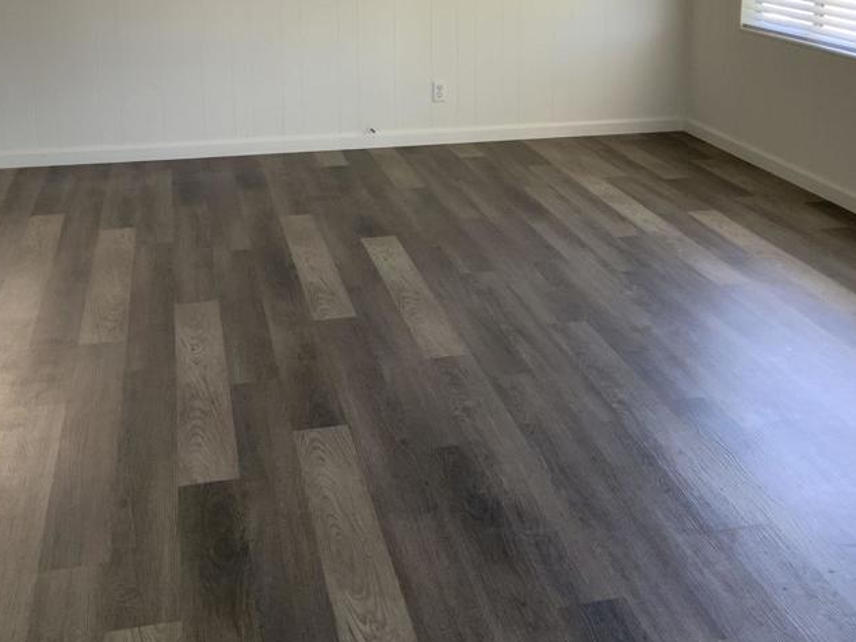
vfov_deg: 30.1
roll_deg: -0.2
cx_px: 482
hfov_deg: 40.4
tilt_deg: -12.7
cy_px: 129
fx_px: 1162
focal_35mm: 47
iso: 50
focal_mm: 3
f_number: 1.8
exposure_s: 1/60
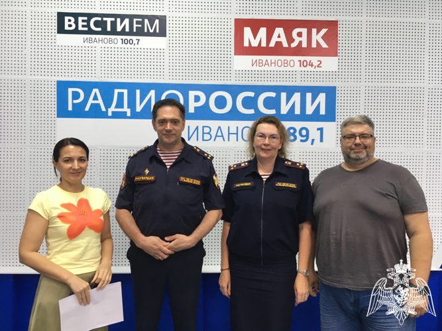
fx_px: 370
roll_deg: -1.9
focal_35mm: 29
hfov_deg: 61.7
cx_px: 221
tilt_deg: -0.3
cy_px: 166
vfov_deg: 48.2
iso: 80
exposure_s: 1/33
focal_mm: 4.15
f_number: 2.2
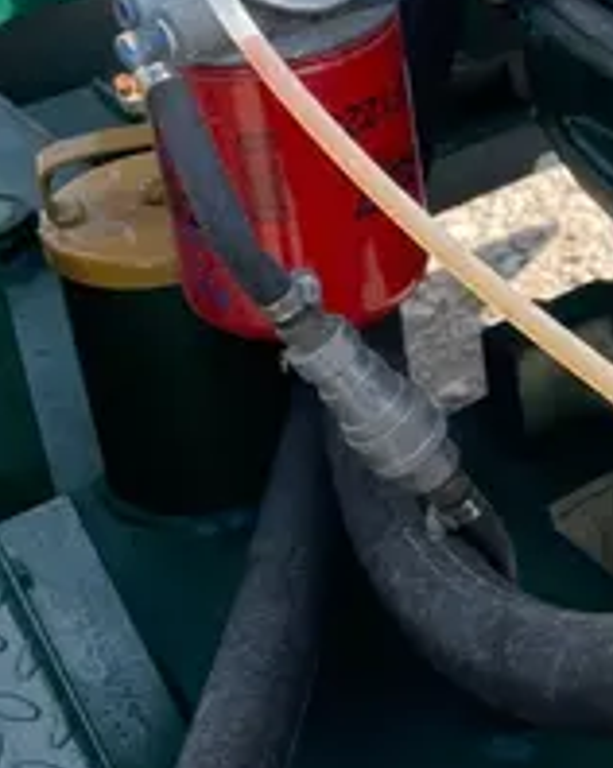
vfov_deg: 20.2
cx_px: 830
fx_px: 2135
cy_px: 184
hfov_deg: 15.4
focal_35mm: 94
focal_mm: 4.2
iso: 50
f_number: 1.6
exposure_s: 1/979
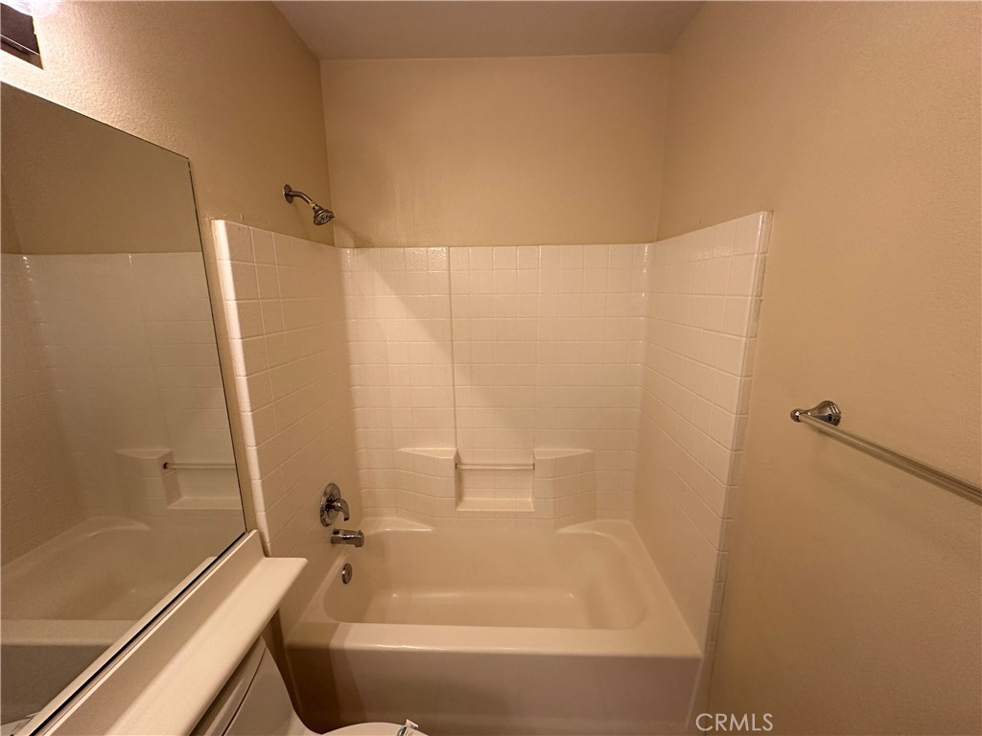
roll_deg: +0.6
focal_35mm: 14
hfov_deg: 102.1
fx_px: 397
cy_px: 368
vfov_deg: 85.7
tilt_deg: -10.6
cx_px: 491
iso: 200
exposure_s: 1/120
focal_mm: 2.22
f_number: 2.2
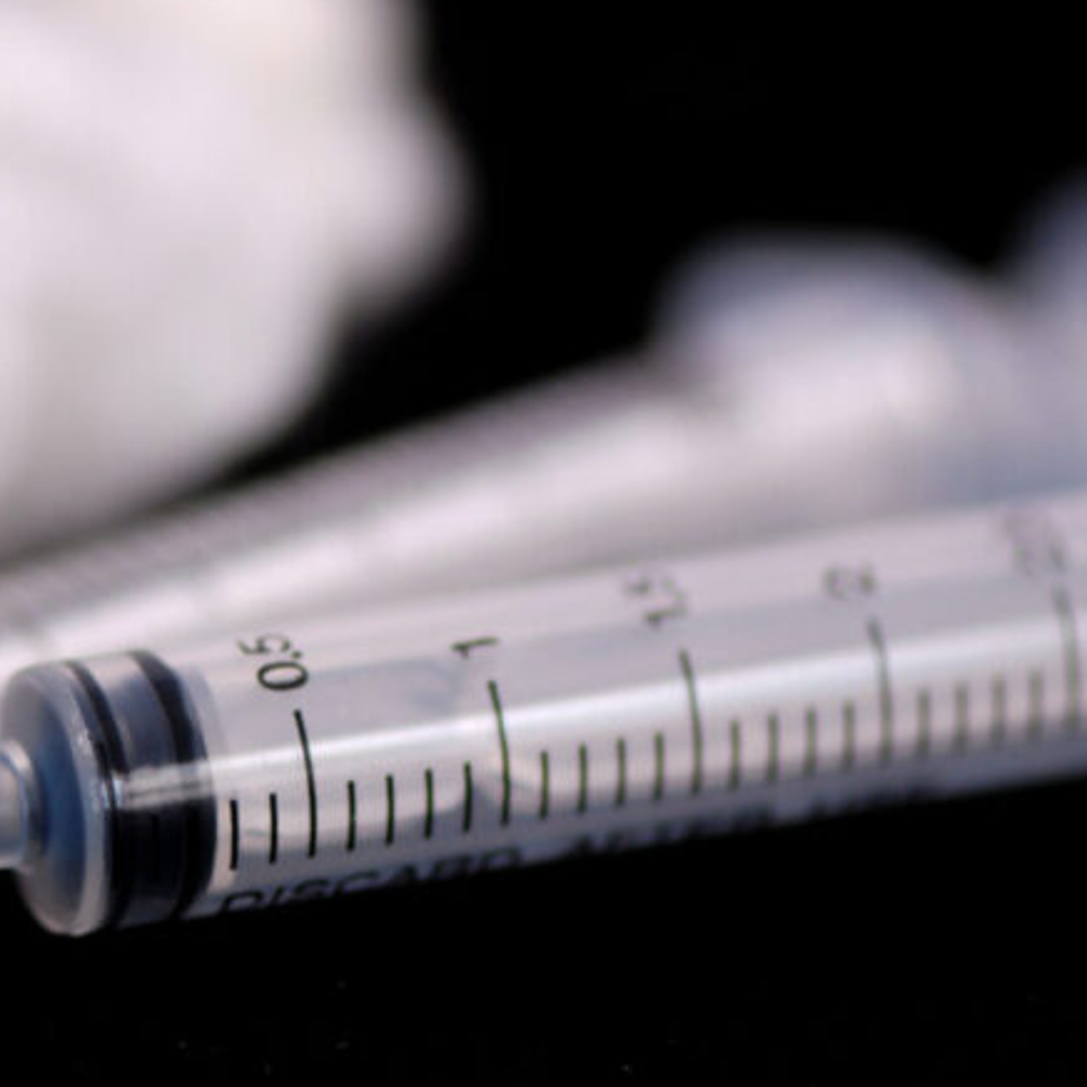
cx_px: 175
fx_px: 9837
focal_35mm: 277
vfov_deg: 6.3
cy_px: 394
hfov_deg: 6.3
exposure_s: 1/125
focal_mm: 105
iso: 200
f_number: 3.3
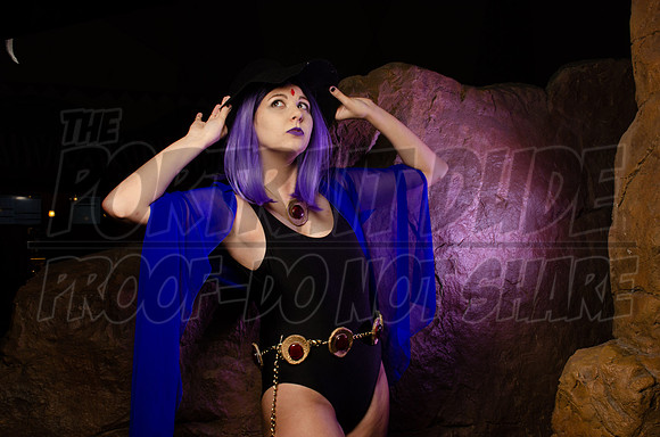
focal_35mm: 40
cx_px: 330
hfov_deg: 48.0
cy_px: 218
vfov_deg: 32.9
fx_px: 741
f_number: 22
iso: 200
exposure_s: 1/60
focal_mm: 27
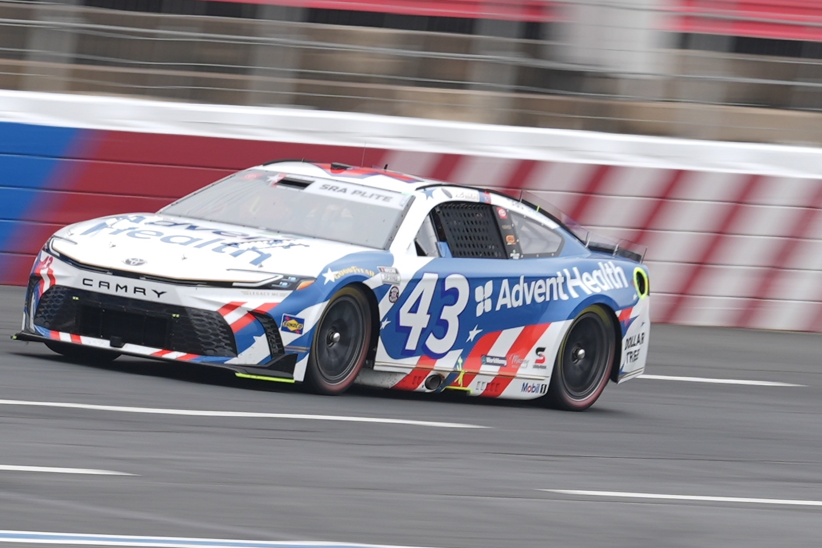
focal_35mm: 419
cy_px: 357
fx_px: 9566
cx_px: 387
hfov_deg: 4.9
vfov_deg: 3.3
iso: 125
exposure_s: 1/160
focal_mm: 300
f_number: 5
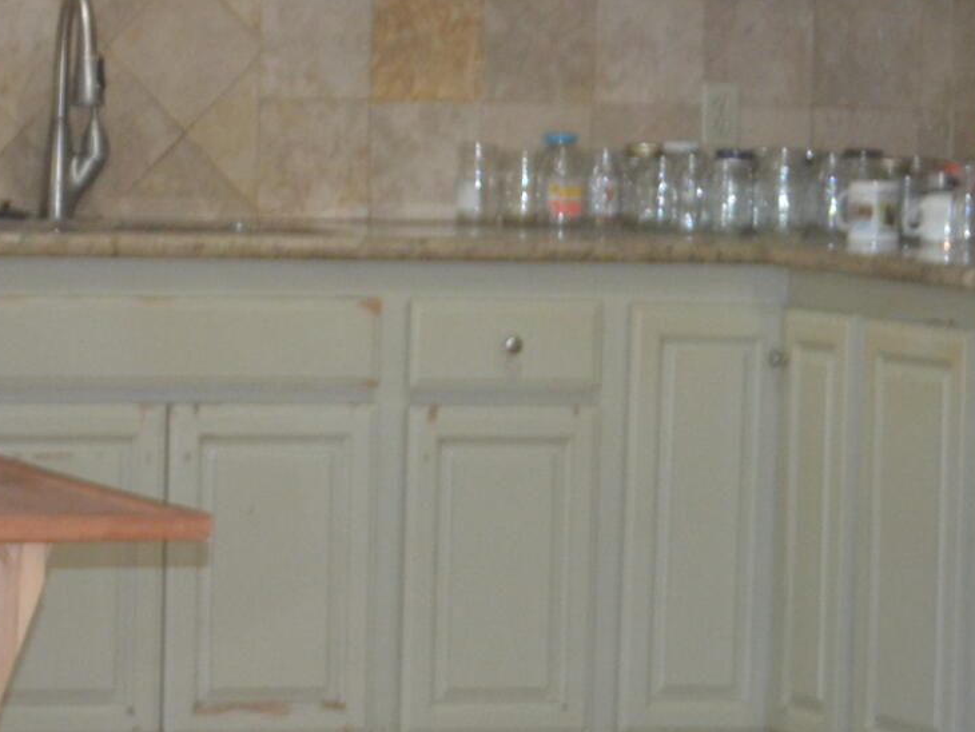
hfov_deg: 8.2
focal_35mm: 237
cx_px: -514
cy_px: 61
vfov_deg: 6.3
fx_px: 6678
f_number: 5.3
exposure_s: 1/30
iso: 800
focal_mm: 40
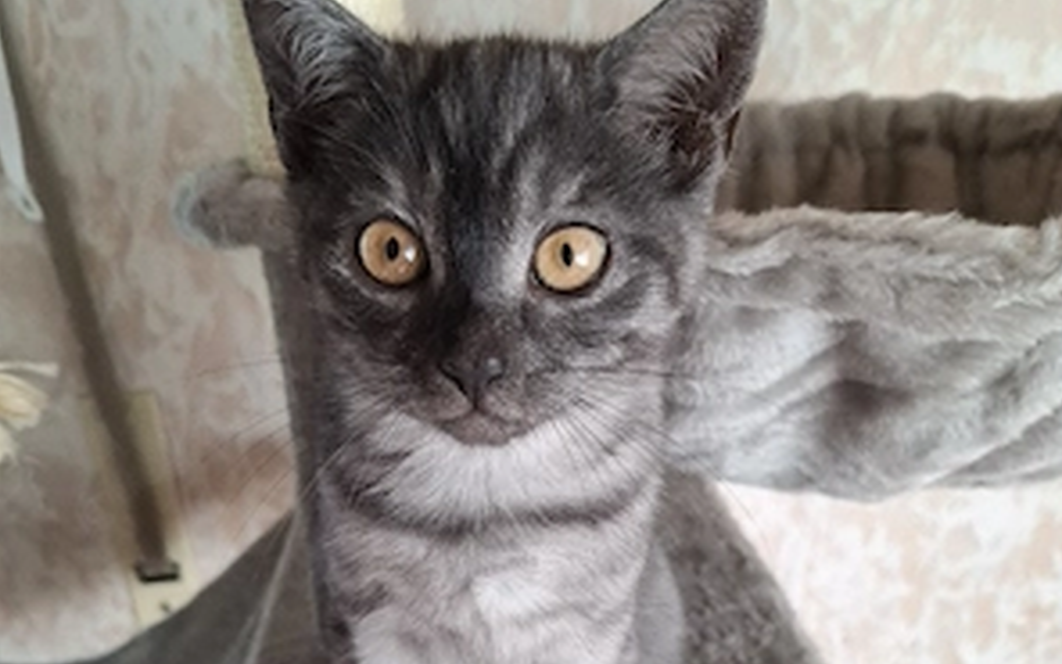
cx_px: 535
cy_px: 485
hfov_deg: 58.1
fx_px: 955
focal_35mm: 33
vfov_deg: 37.5
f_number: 1.8
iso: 125
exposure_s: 1/100
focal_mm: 5.54
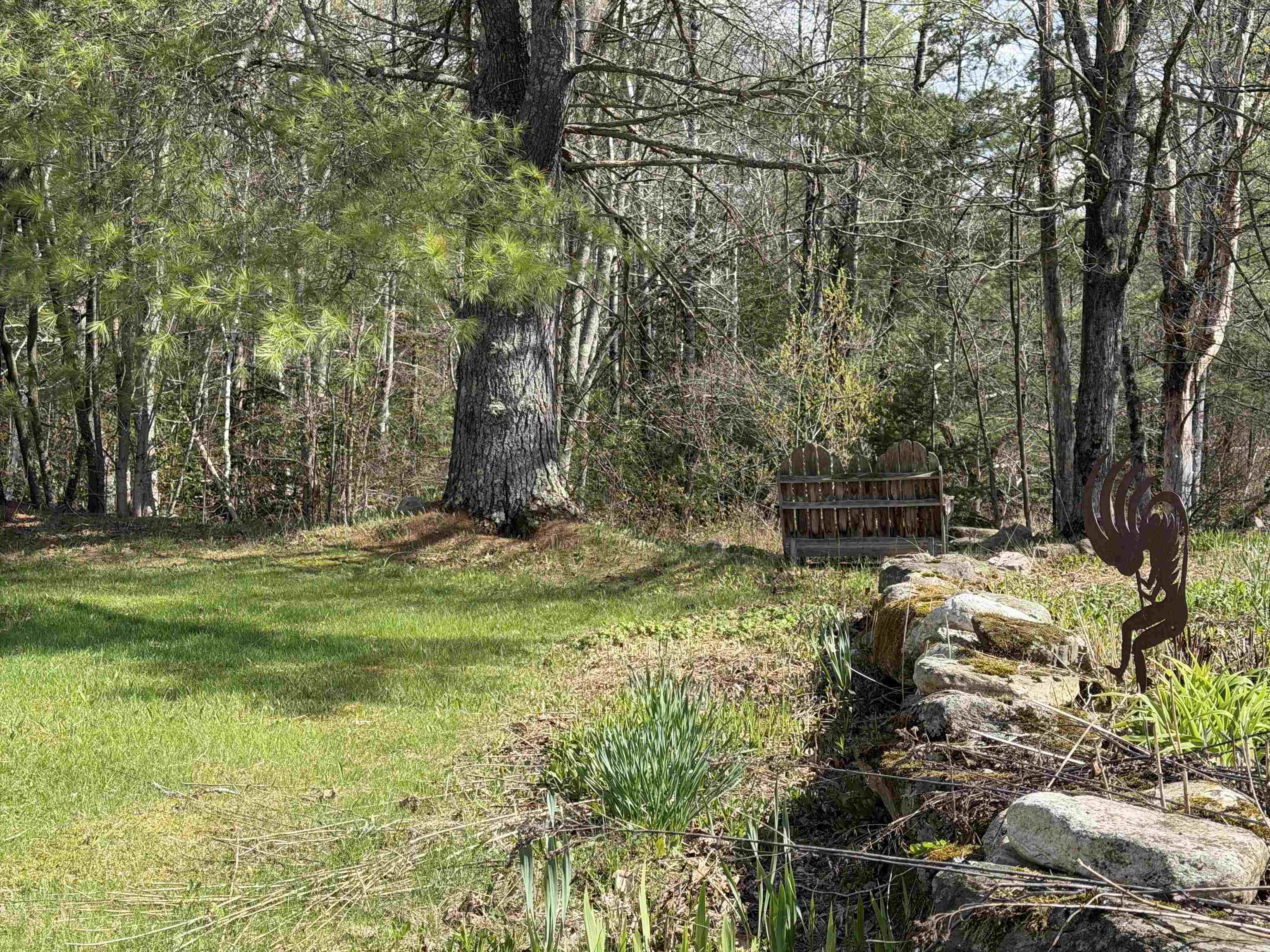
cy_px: 476
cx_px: 635
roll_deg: -1.7
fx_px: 1761
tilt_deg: -1.0
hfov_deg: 39.7
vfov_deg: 30.3
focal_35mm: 48
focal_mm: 6.76
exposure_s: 1/1754
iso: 64
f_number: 1.78
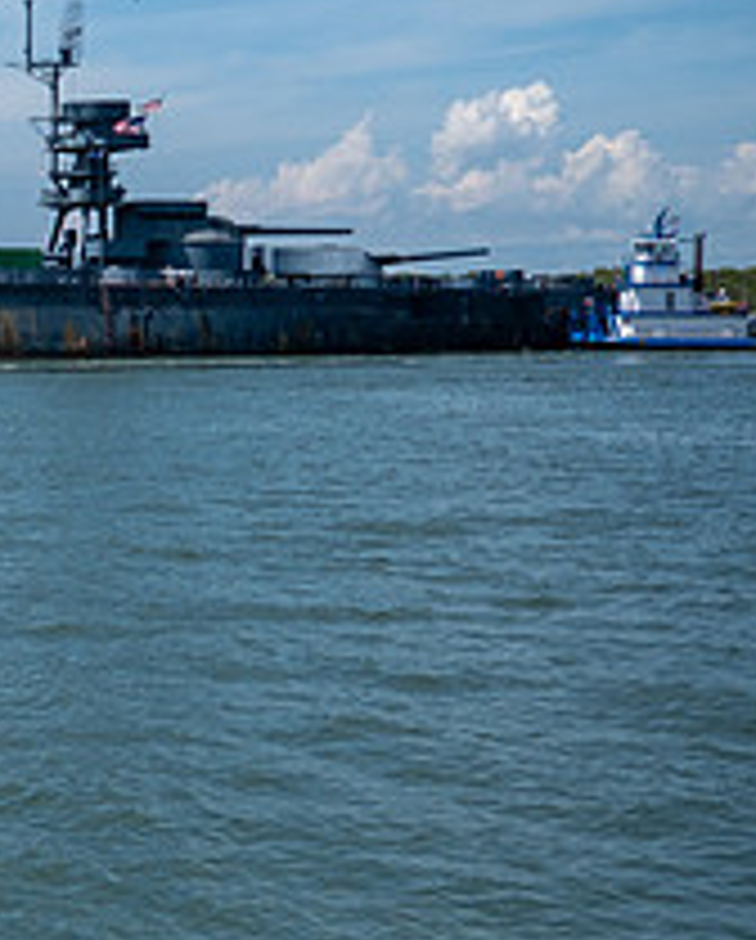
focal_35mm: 91
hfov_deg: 15.3
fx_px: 2538
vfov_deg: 21.0
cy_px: 416
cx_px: -459
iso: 160
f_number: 4
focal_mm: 23.5
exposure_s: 1/3200
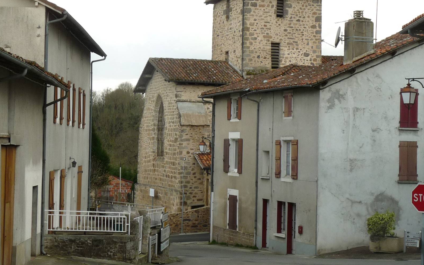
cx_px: 212
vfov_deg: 15.9
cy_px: 120
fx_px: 947
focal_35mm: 82
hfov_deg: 25.2
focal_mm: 7.8
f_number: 5
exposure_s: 1/200
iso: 100
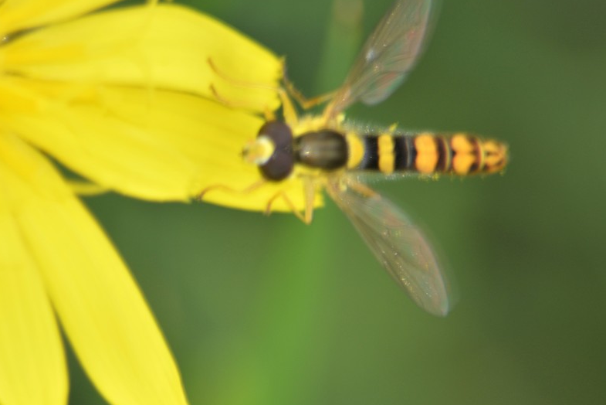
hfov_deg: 3.7
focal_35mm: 550
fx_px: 9261
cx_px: 367
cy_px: 200
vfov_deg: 2.5
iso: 110
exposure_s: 1/30
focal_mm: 300
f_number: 5.6
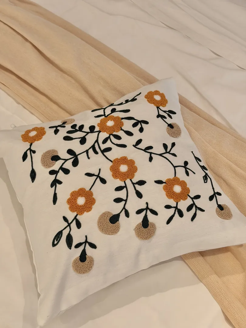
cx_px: 123
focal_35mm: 48
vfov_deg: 39.7
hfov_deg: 30.3
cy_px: 164
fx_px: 455
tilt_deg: -57.0
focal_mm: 6.76
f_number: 1.78
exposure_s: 1/121
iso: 100
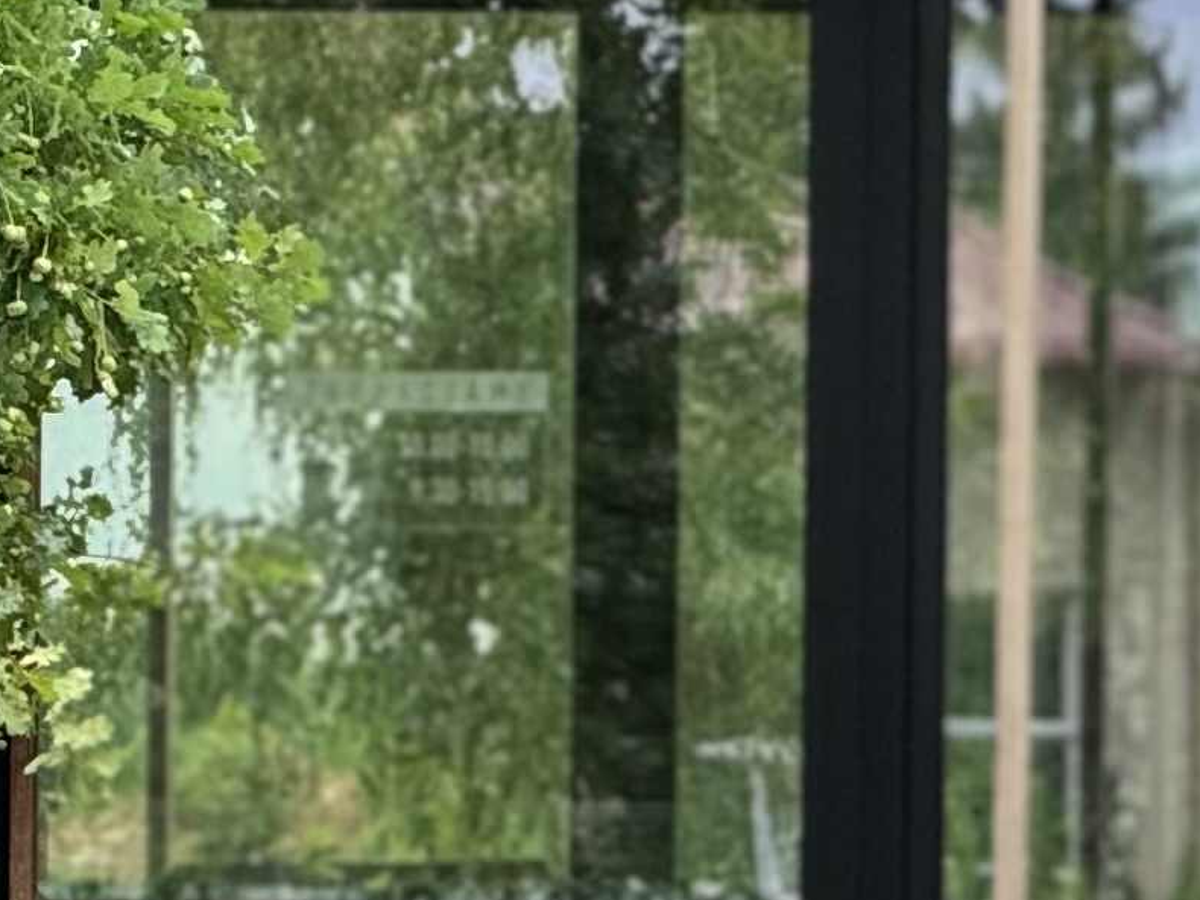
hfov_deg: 5.0
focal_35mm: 393
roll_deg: -0.7
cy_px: 874
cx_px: 1425
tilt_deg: +1.5
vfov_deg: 3.8
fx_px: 13620
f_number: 2.8
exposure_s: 1/279
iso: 25
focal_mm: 9
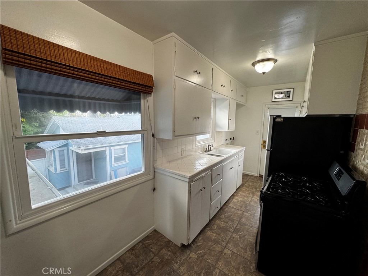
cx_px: 184
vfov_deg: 85.7
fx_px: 149
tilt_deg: -5.9
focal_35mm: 14
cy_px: 138
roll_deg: -0.9
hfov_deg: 102.1
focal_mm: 2.22
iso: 125
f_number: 2.2
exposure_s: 1/120
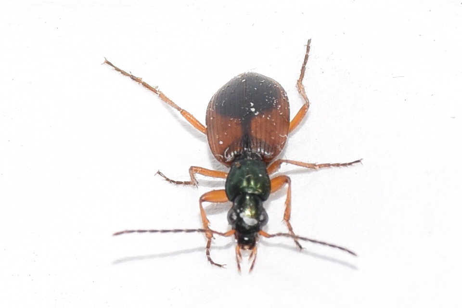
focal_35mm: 210
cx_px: 231
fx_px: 2695
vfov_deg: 6.5
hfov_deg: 9.8
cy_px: 154
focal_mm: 140
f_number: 11
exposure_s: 1/160
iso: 100
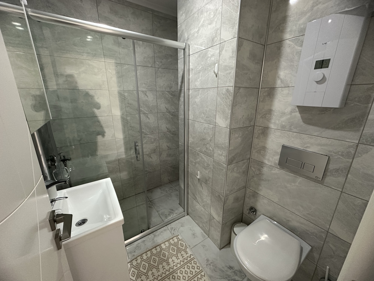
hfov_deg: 102.1
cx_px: 187
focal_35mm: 14
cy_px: 140
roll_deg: -0.2
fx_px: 151
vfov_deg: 85.7
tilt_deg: -16.1
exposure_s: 1/50
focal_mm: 2.22
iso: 500
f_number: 2.2
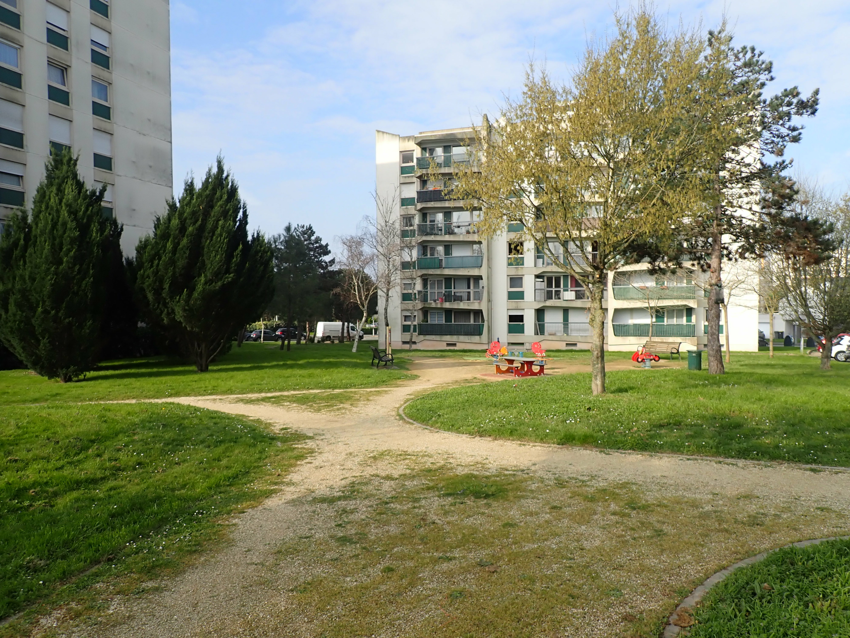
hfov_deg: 69.4
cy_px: 319
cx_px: 425
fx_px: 614
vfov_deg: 54.9
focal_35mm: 25
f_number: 2.8
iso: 100
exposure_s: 1/1000
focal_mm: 4.5
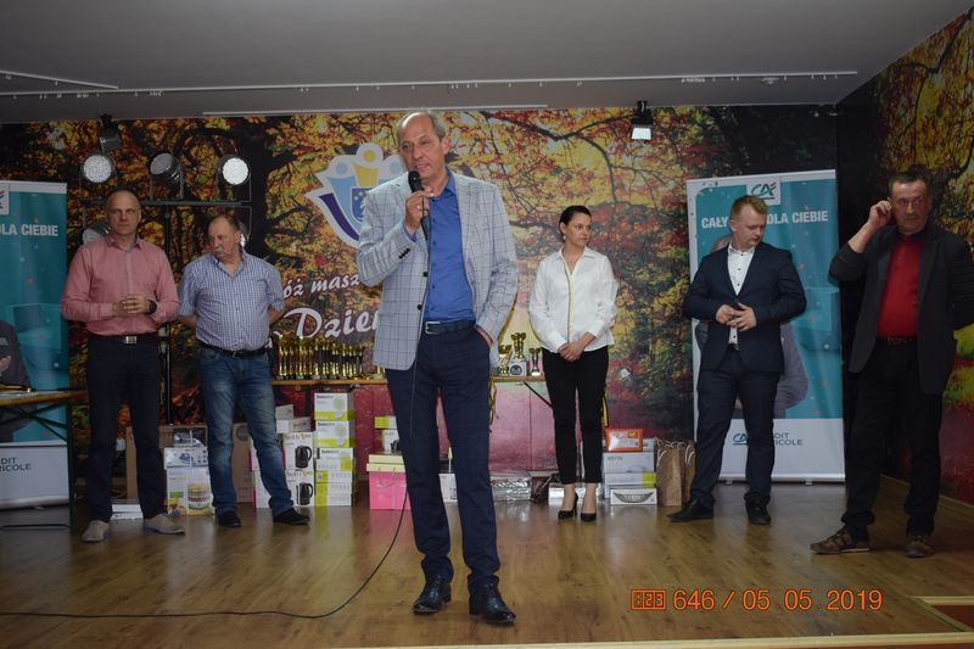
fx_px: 1217
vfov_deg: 29.9
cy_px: 324
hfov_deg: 43.6
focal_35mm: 45
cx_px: 487
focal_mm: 30
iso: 1250
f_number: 4.2
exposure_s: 1/60
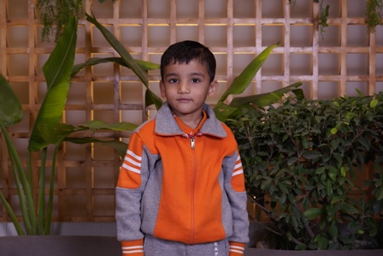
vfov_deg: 25.1
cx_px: 192
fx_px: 575
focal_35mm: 54
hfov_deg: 36.9
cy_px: 128
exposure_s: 1/125
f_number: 4.5
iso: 400
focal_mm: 36
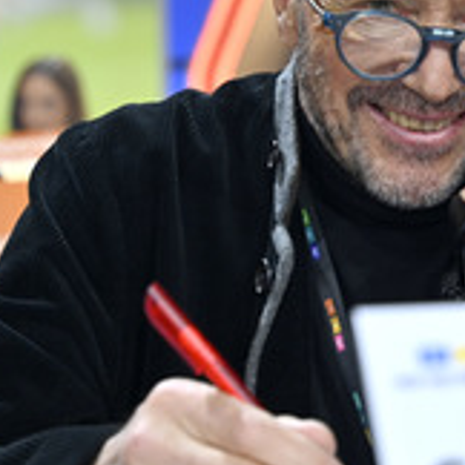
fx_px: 1900
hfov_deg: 13.8
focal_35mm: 125
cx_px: 466
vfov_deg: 13.9
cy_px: 175
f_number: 4
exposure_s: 1/200
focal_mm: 53
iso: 1000
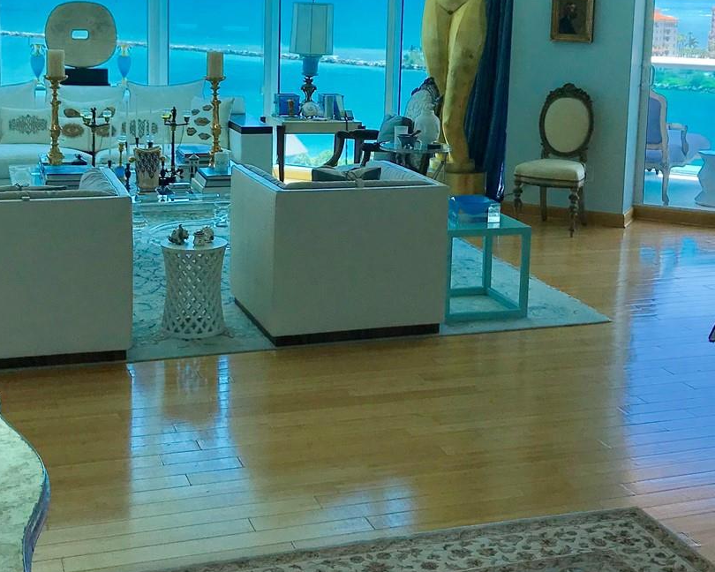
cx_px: 362
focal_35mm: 54
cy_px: 151
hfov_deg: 34.7
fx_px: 1143
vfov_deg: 27.8
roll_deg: -1.6
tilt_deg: -6.6
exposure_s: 1/704
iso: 20
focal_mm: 3.99
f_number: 1.8
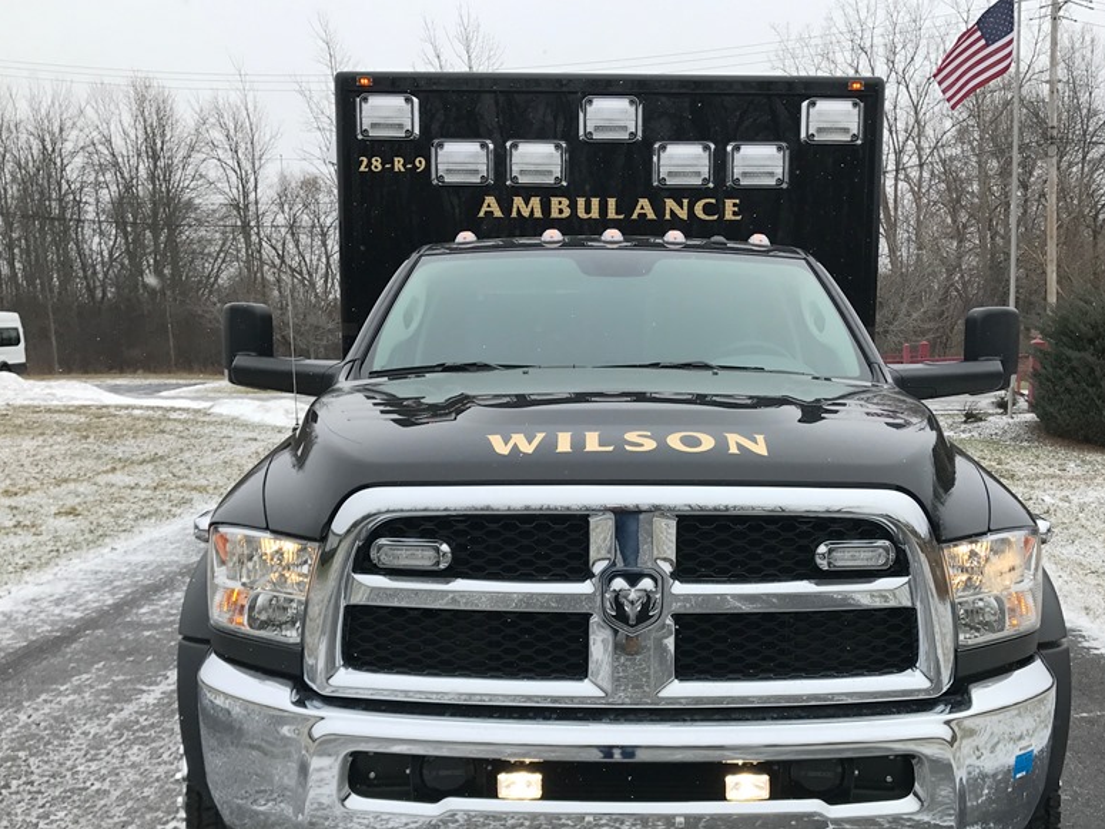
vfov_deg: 38.4
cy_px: 524
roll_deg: +1.5
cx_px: 602
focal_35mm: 37
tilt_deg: -7.0
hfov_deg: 50.1
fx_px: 1181
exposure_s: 1/912
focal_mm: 3.99
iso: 20
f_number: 1.8
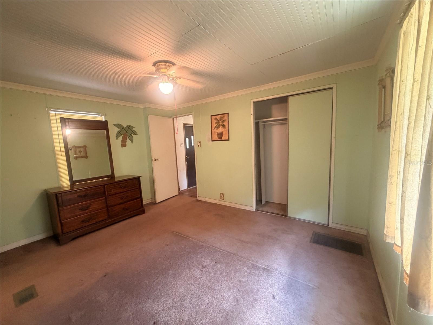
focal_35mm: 14
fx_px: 175
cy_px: 162
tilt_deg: -6.7
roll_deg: +2.2
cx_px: 216
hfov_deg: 102.1
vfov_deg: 85.7
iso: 400
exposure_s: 1/60
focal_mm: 2.22
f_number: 2.2
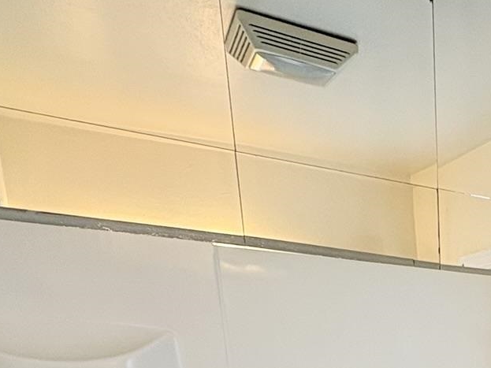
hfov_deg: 33.3
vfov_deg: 24.5
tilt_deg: -15.9
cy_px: 550
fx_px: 652
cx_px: 596
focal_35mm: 46
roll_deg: -1.7
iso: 200
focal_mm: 2.22
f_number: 2.2
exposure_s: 1/120
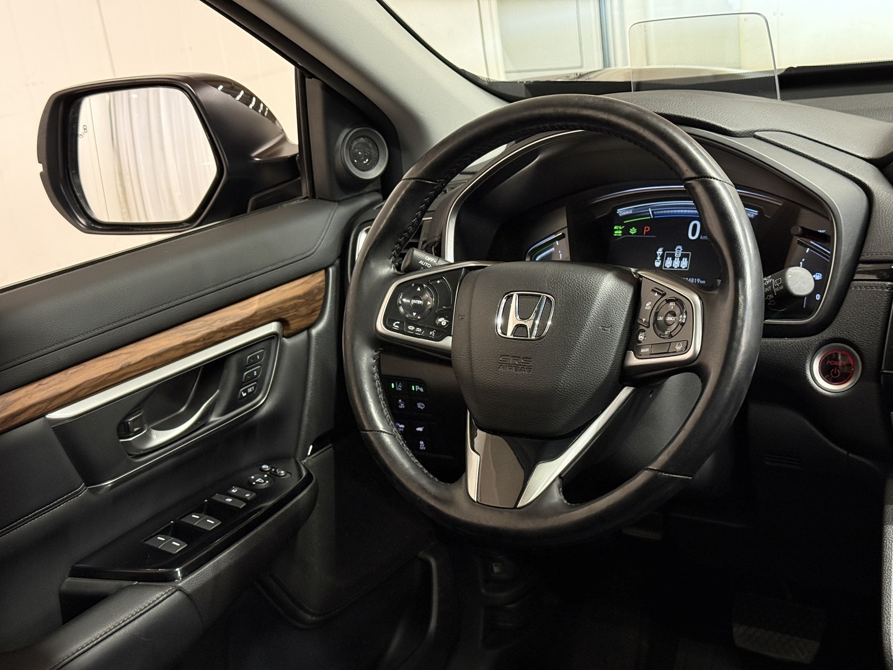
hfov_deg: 39.7
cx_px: 446
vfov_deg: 30.3
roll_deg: +7.7
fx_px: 1238
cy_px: 335
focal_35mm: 48
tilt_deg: -18.0
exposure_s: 1/40
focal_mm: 6.76
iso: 500
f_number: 1.78
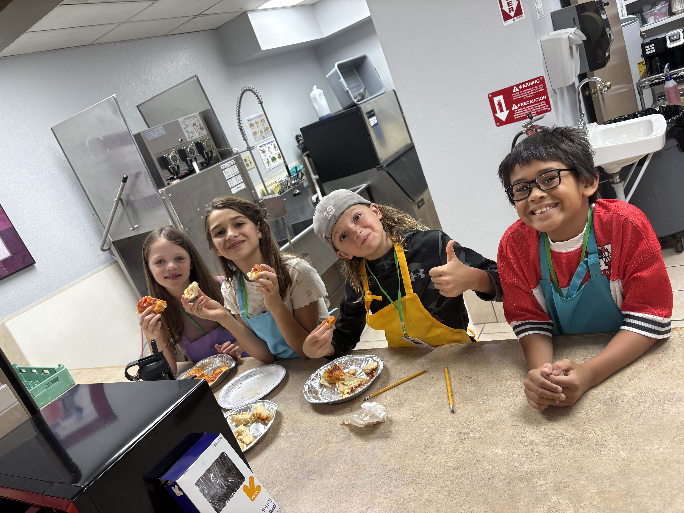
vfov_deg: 53.1
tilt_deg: -15.2
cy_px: 256
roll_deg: +22.5
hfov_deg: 67.3
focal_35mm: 26
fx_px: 514
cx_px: 342
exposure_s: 1/60
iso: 100
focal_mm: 5.96
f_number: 1.6
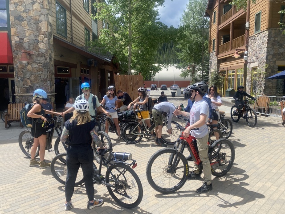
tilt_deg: -7.3
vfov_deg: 53.1
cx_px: 142
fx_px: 214
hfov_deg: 67.3
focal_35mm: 26
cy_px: 107
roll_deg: +0.1
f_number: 1.8
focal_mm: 4.25
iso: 32
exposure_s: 1/1866
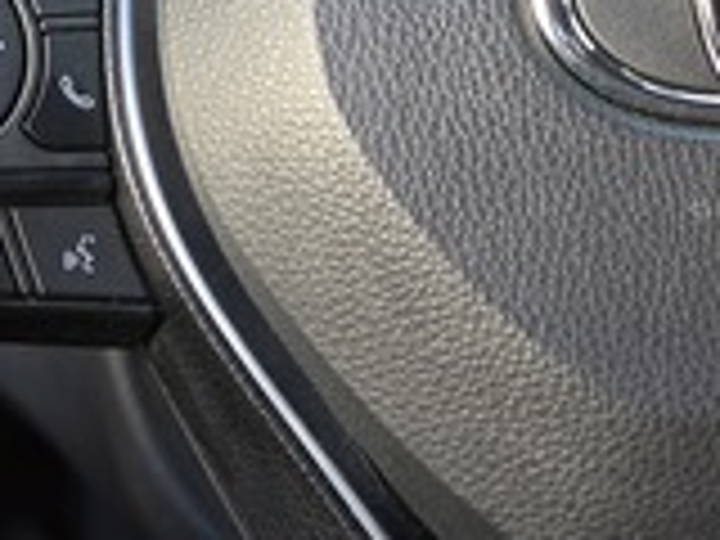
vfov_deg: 4.9
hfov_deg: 6.6
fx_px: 6261
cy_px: -43
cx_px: 711
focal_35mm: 301
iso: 250
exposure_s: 1/120
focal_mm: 18.6
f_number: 2.9
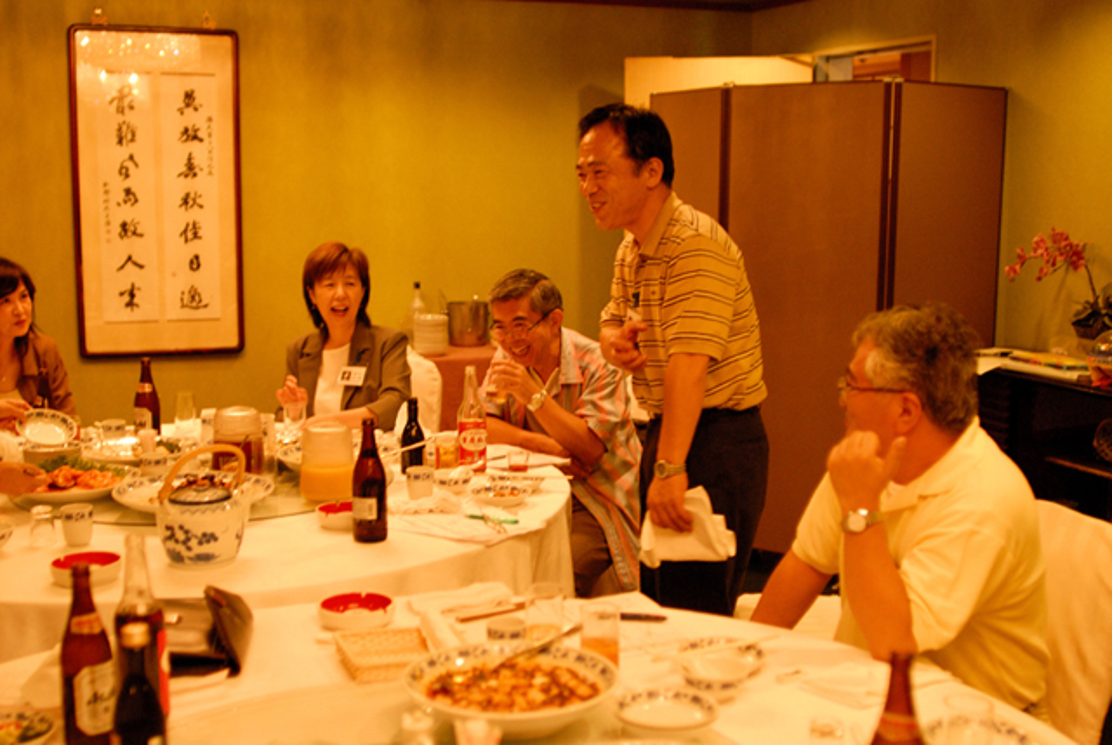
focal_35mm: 42
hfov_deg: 46.3
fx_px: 1299
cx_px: 556
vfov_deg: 32.0
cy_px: 372
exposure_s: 1/100
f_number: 2
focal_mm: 28
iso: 800
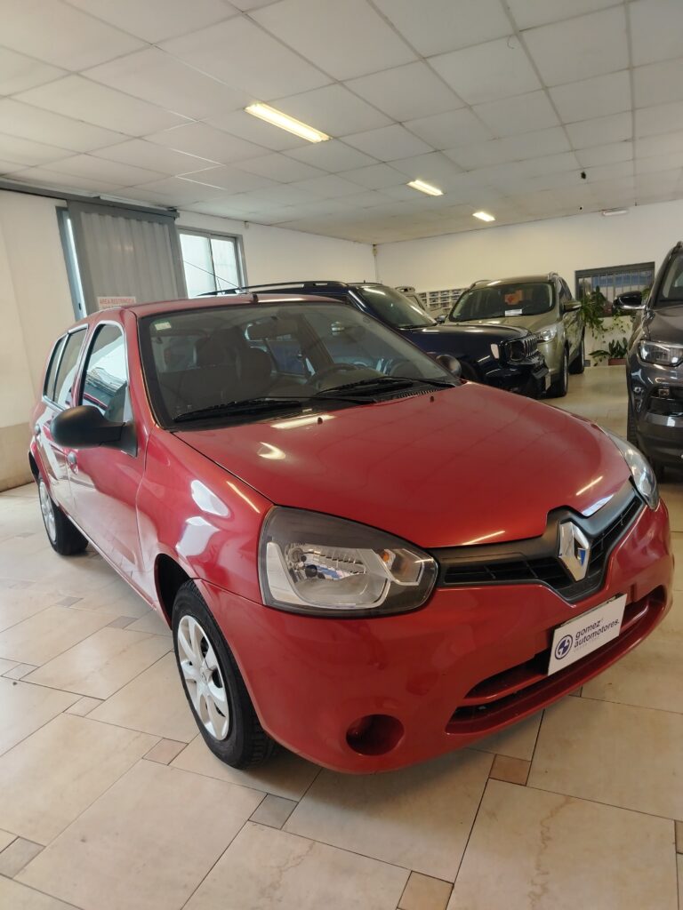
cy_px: 455
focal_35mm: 24
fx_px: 631
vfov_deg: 71.6
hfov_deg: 56.8
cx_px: 342
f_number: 1.75
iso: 516
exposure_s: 1/33.3
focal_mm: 5.25
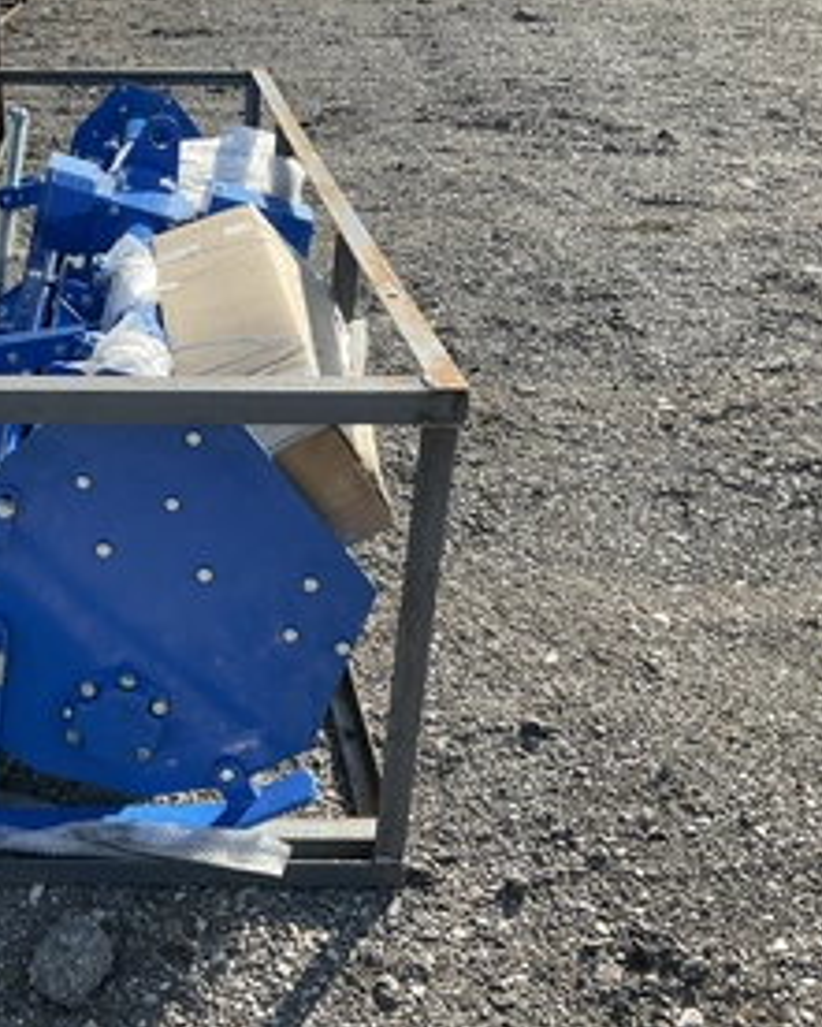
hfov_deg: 35.0
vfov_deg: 44.7
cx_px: 126
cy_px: 476
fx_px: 1246
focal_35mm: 41
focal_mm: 3
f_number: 1.8
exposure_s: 1/606
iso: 25
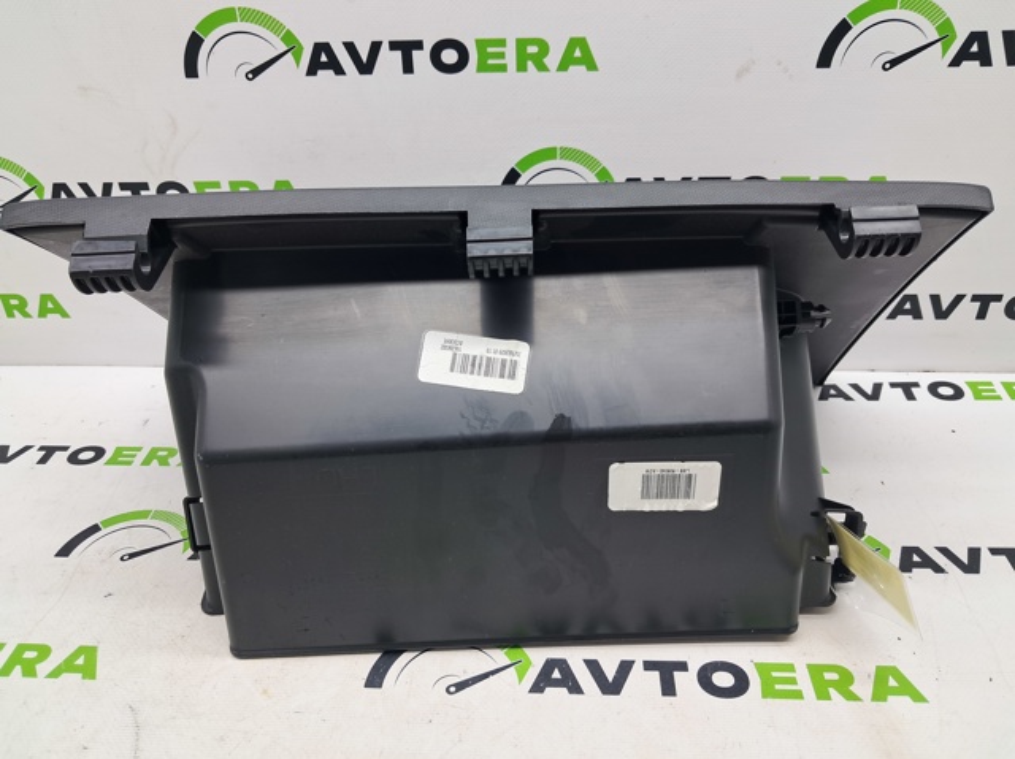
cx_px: 508
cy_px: 380
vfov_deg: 51.3
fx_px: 791
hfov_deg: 65.4
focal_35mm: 27
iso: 50
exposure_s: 1/50
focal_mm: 4
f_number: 1.8
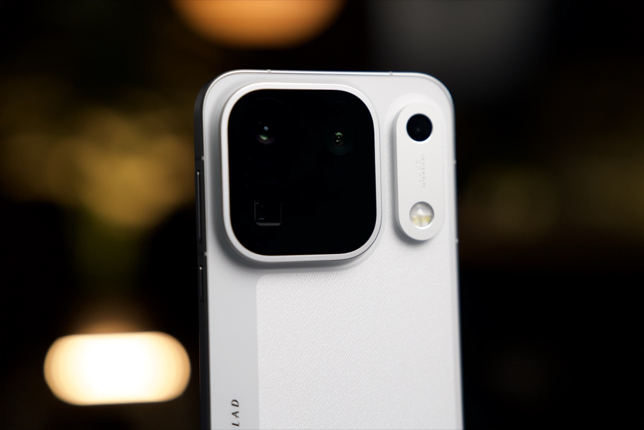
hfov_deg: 28.8
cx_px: 322
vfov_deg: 19.5
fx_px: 1253
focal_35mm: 70
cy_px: 215
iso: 1000
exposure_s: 1/200
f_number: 2.8
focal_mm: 70
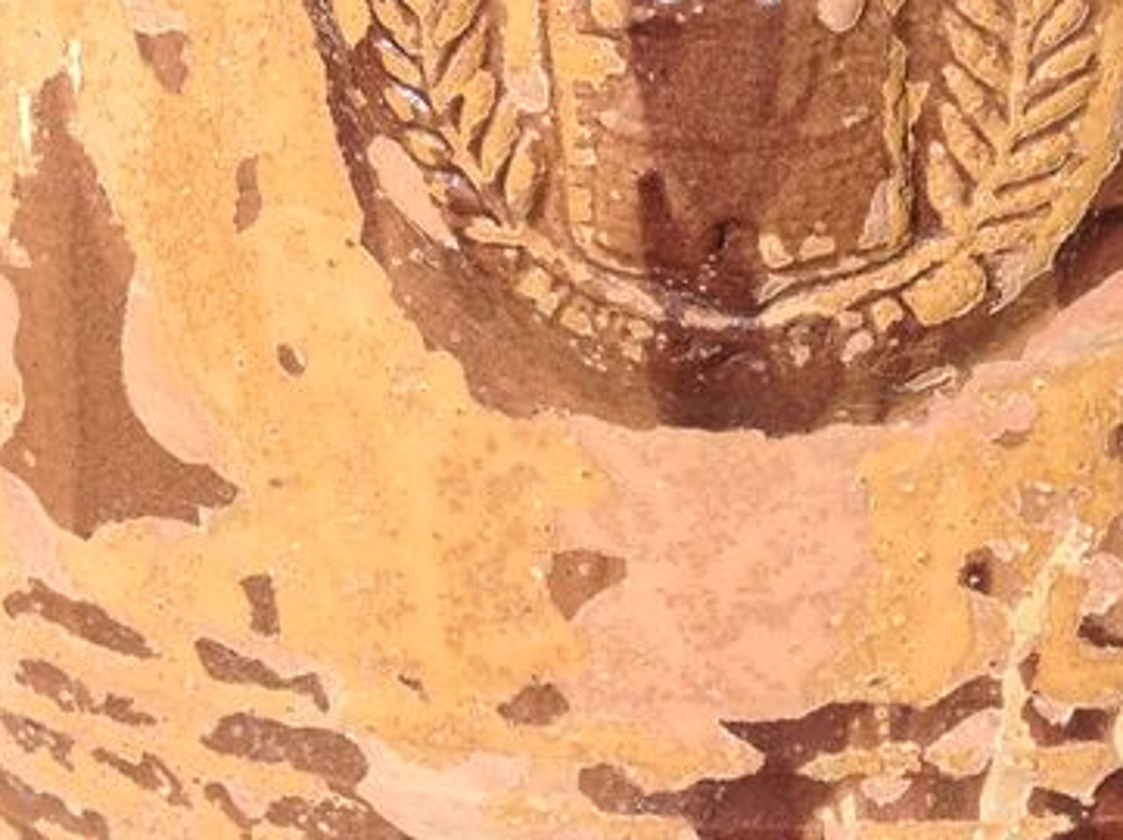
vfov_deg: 14.8
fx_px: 3144
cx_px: 843
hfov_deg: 20.1
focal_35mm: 97
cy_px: -138
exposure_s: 1/2747
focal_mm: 4.28
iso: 50
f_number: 2.4
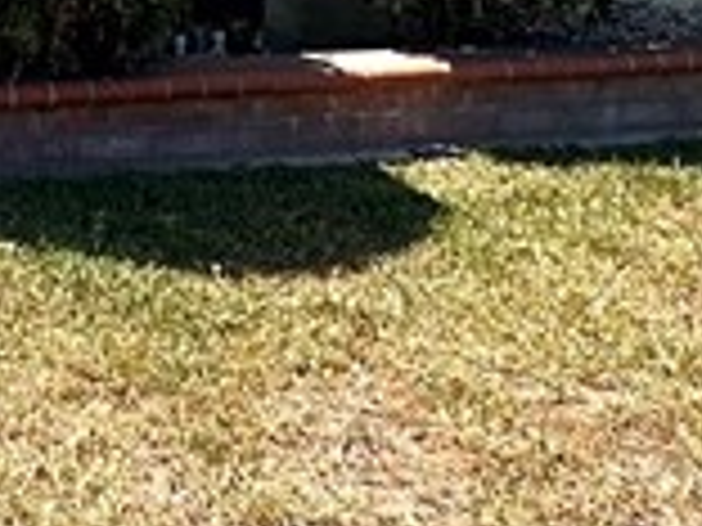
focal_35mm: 92
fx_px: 1866
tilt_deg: +9.2
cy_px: -575
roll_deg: +0.2
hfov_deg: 18.4
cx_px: -405
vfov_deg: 13.4
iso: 40
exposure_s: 1/1247
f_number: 2.2
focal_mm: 2.22
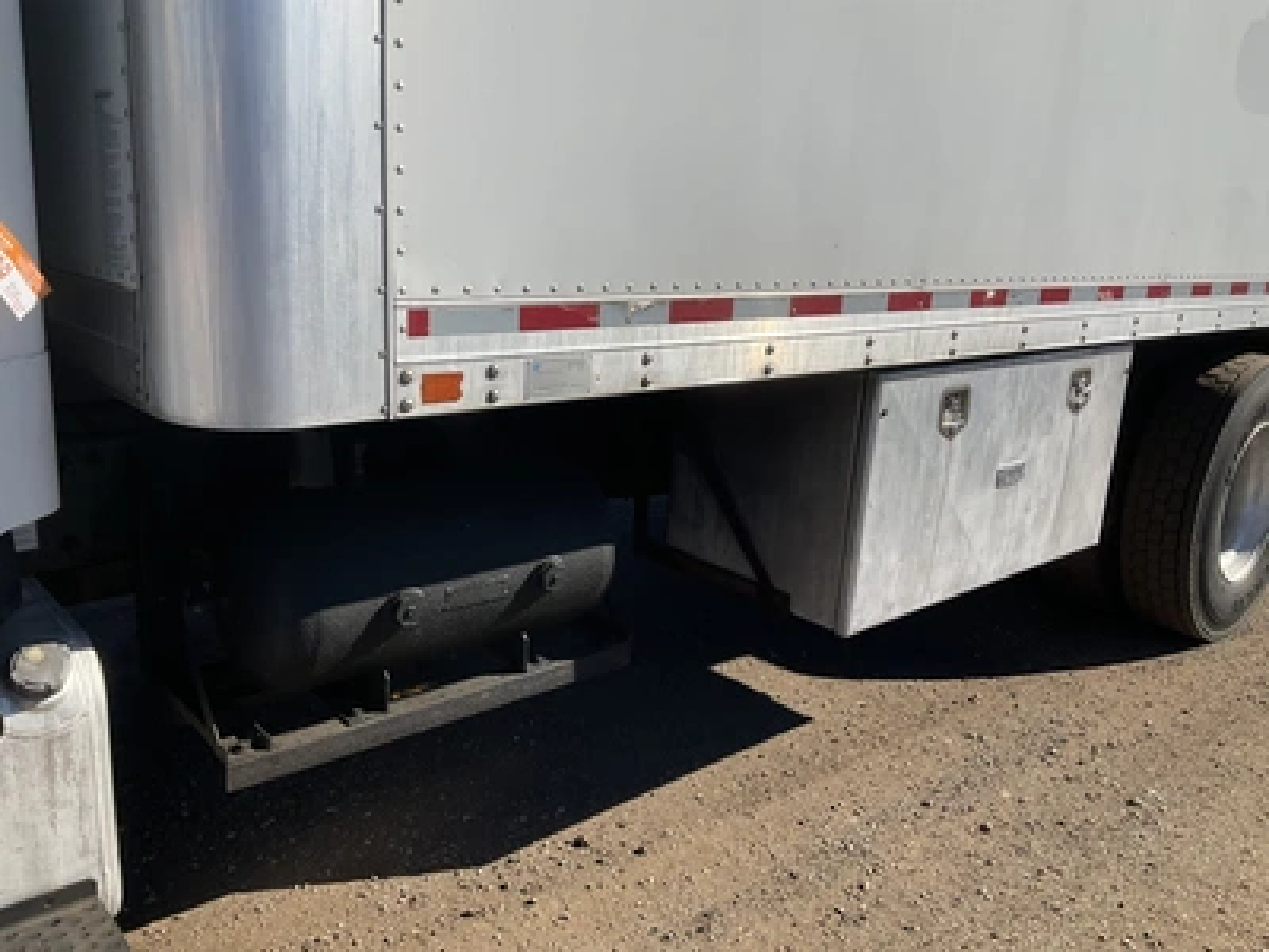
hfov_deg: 61.7
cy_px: 476
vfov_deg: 48.2
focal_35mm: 29
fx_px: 1063
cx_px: 634
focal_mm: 3
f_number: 1.8
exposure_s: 1/2667
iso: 25
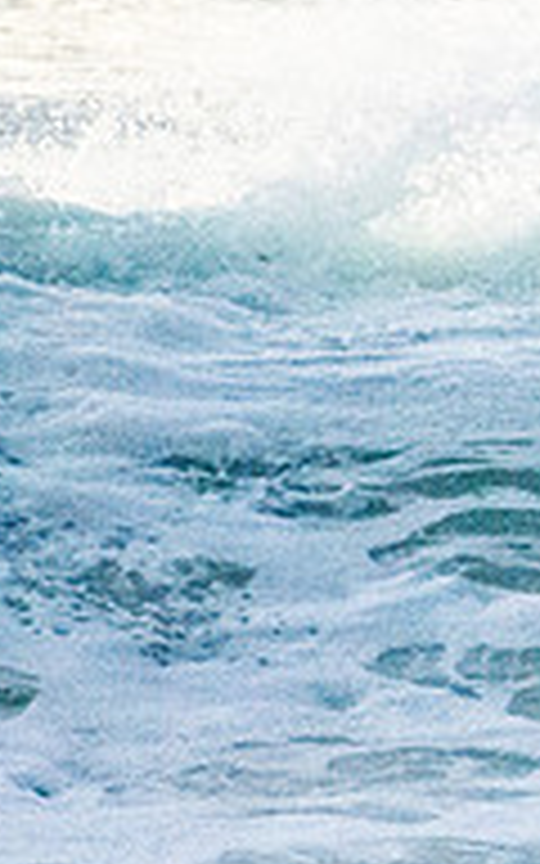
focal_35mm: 2312
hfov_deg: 0.6
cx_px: 1161
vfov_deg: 0.9
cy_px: 331
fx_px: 54440
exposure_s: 1/1600
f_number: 5.6
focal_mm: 500
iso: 20000
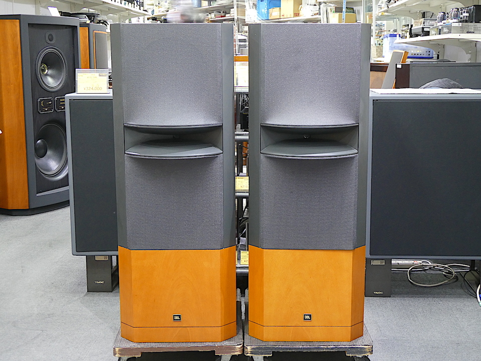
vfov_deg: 29.1
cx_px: 240
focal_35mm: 50
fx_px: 695
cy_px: 180
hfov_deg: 38.2
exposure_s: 1/2.5
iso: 200
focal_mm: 9
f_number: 4.1
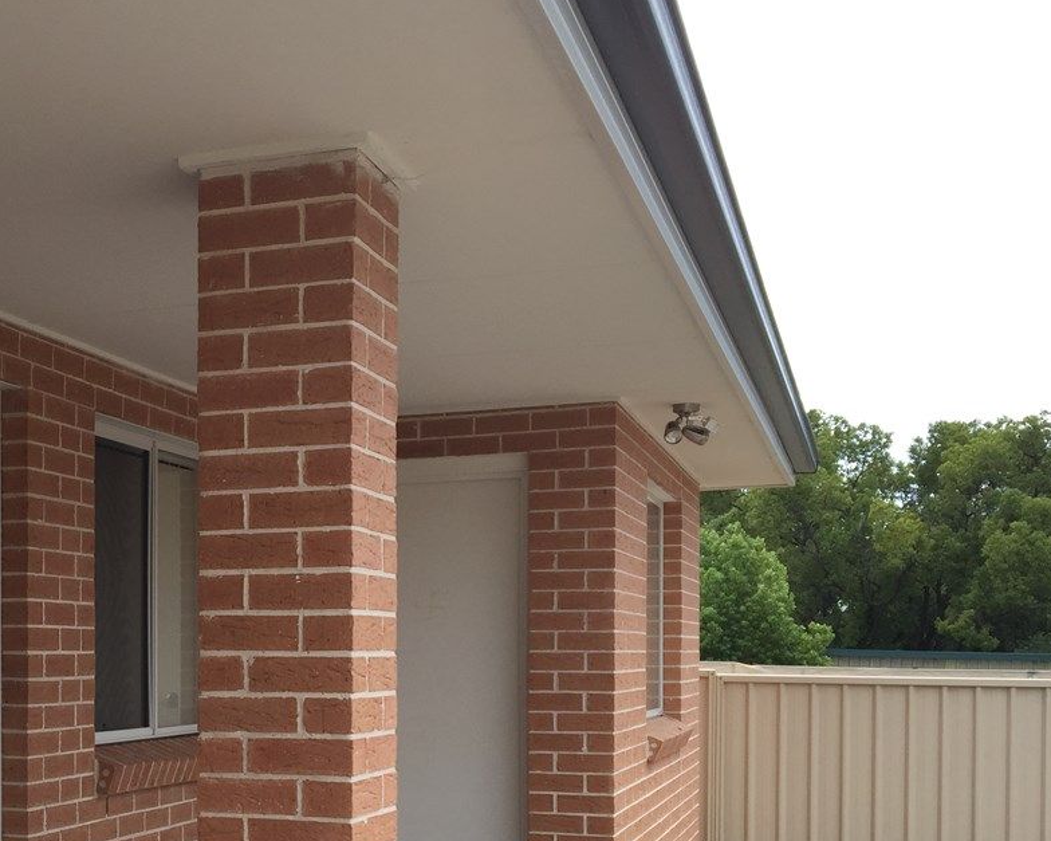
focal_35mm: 52
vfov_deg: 28.5
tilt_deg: -2.1
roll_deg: -0.5
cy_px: 675
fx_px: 1617
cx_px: 106
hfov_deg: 34.0
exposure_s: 1/942
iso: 32
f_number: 2.2
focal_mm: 4.15
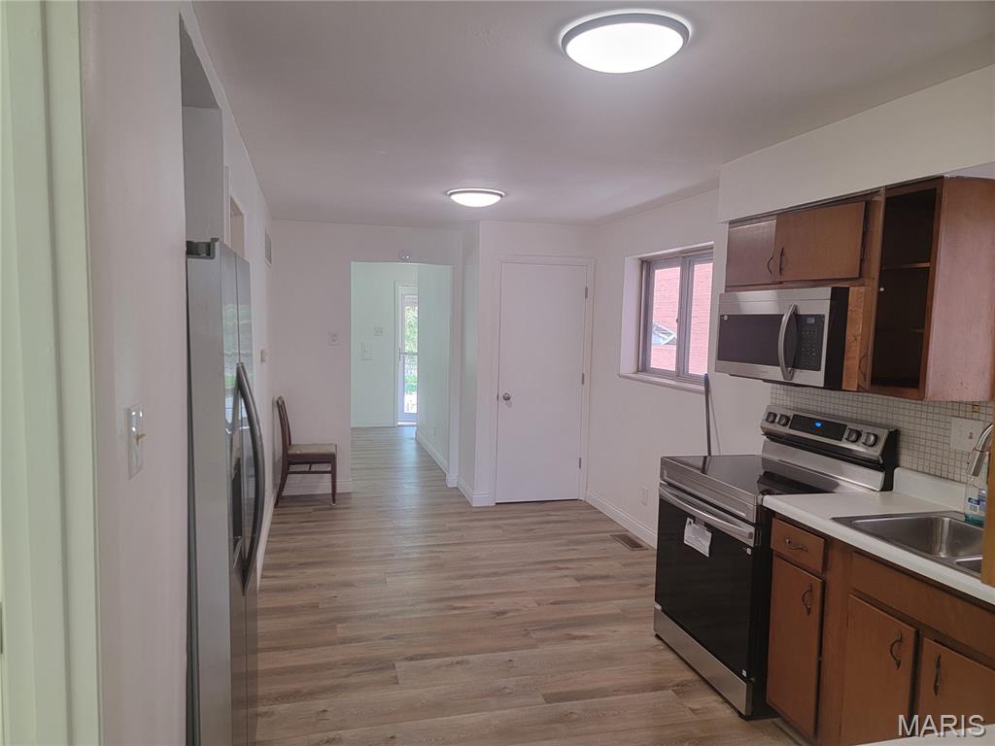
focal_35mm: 24
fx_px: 690
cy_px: 373
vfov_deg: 56.8
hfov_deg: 71.6
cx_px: 498
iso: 160
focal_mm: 6.7
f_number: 1.8
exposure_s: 1/120
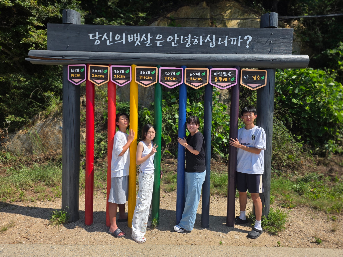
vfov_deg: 58.9
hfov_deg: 73.9
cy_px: 128
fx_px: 228
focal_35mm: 23
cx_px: 172
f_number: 1.7
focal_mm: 6.25
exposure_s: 1/5153
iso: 80
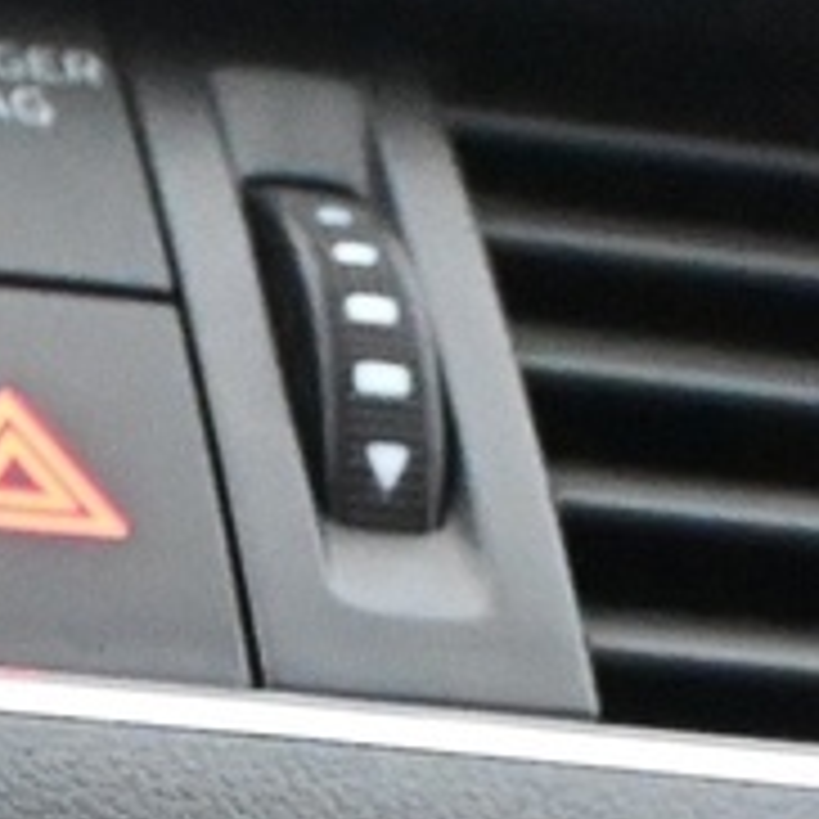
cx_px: -36
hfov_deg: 7.0
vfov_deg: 6.6
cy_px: 2120
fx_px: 6692
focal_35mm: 250
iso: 8000
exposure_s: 1/60
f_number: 4
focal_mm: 22
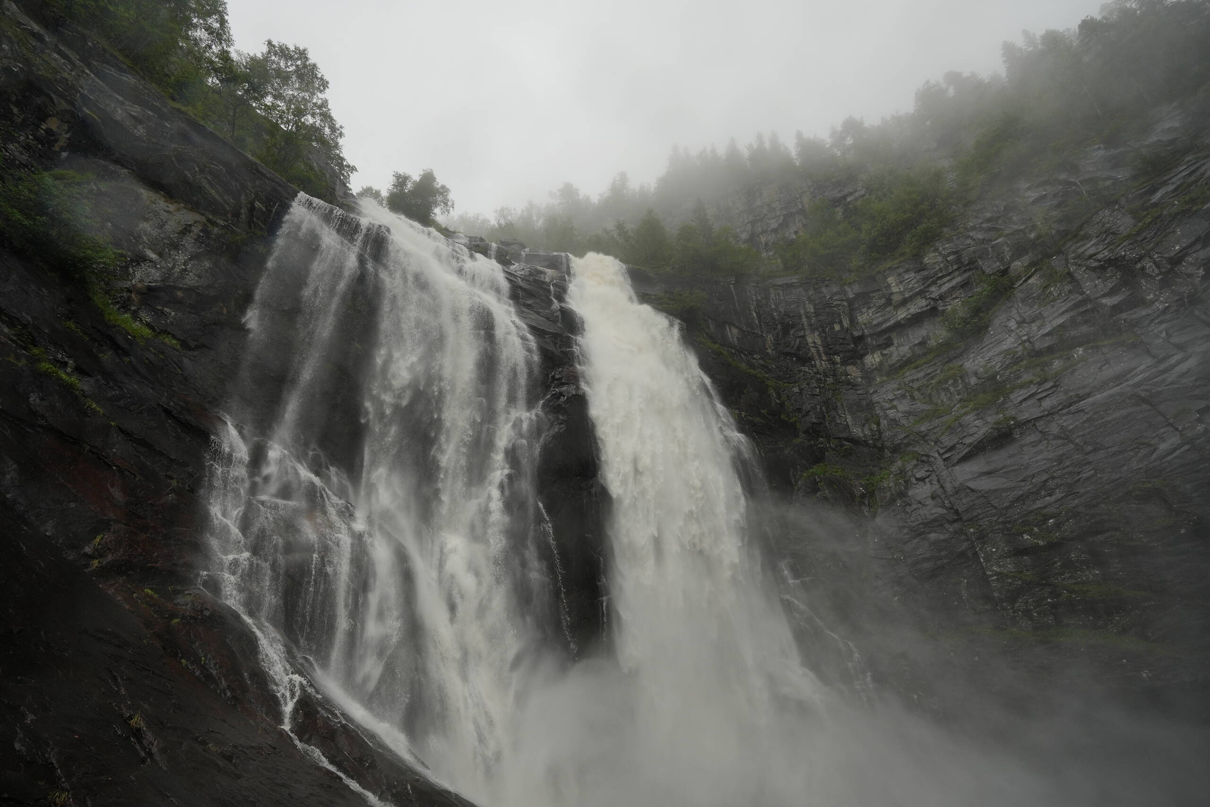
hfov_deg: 95.0
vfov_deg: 72.1
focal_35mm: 16
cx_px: 605
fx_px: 555
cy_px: 404
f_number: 6.3
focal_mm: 16.5
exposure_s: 1/250
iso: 400
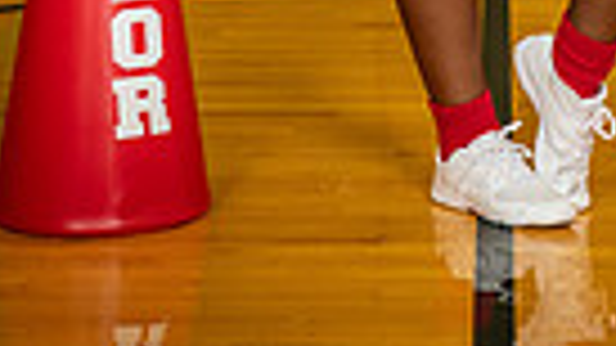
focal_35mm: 206
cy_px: -553
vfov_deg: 5.6
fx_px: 3364
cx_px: 486
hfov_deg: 10.4
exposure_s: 1/160
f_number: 7.1
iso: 800
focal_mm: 60
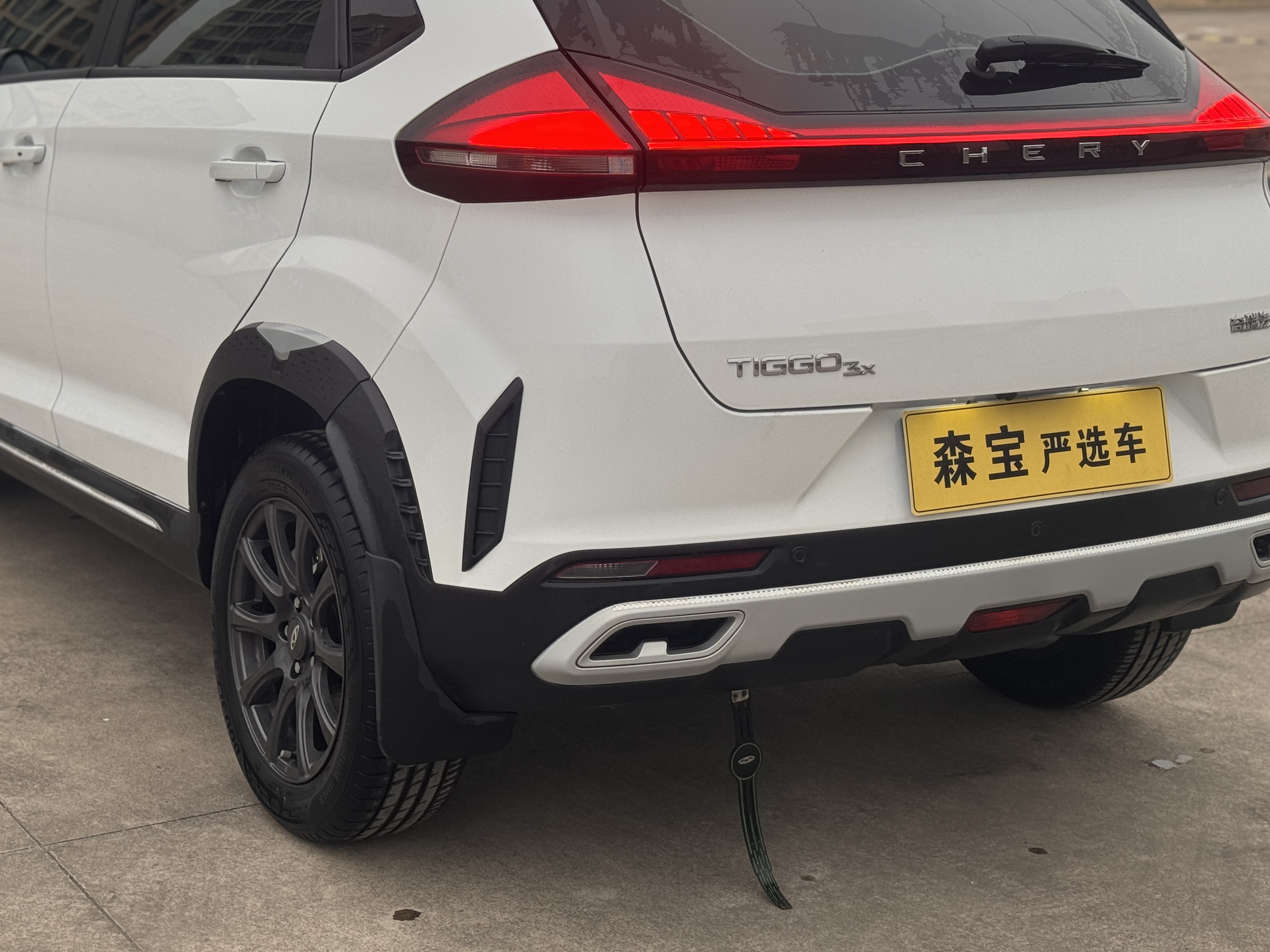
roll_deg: -1.2
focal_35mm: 64
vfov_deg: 22.8
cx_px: 545
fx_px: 2348
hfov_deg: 30.2
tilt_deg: -9.7
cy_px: 330
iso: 64
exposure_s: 1/174
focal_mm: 6.76
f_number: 1.78
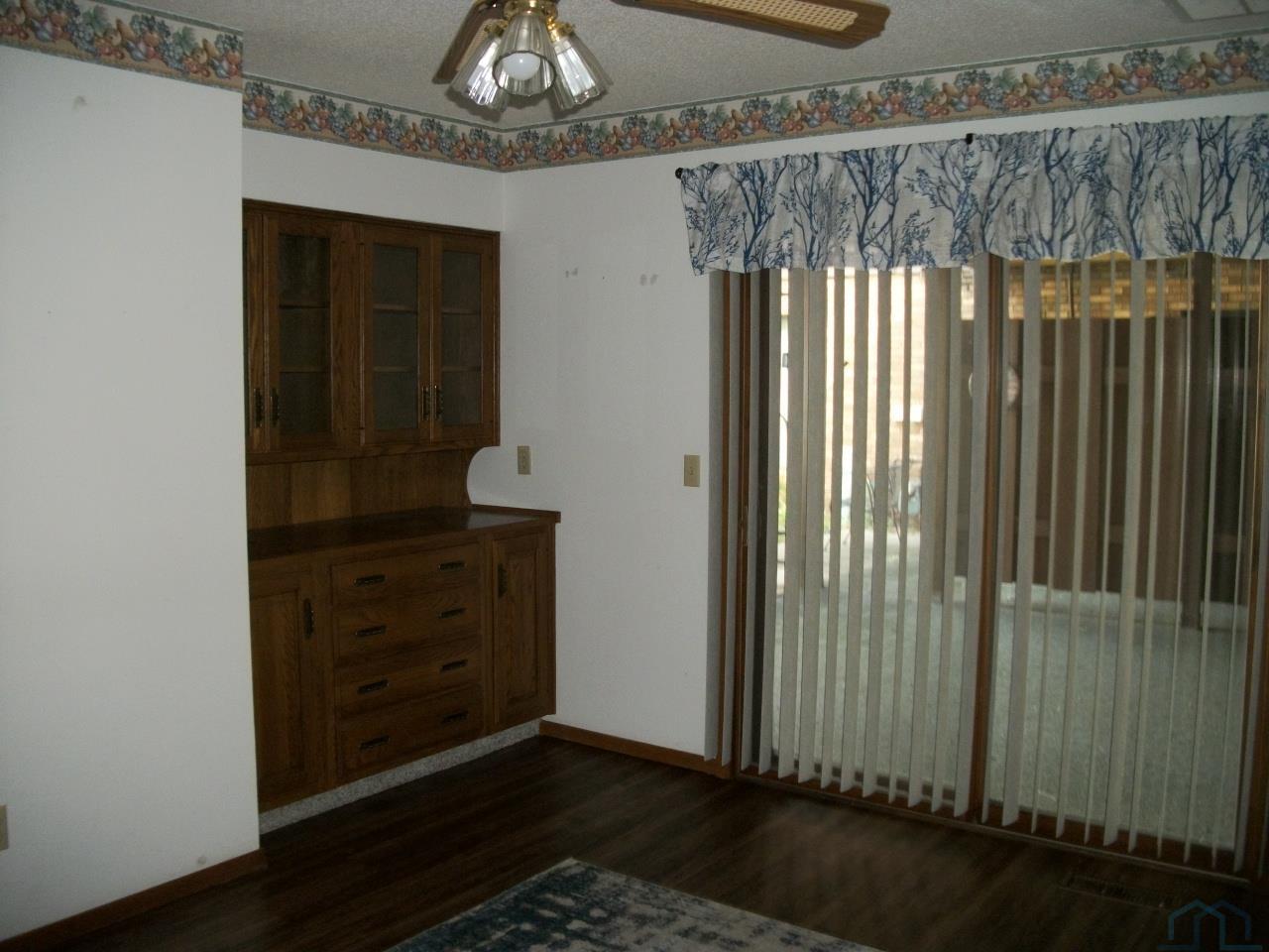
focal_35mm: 32
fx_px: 1173
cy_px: 476
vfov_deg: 44.2
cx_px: 634
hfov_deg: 56.8
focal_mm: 5.7
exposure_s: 1/30
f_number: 2.9
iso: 160
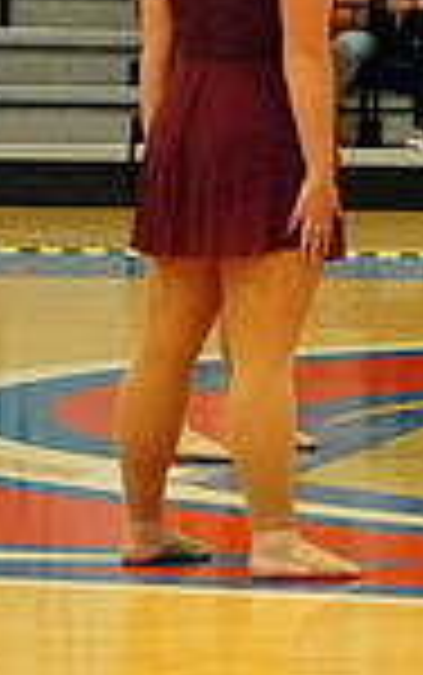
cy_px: 79
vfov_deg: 6.7
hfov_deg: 4.1
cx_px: 1197
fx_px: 5725
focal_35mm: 311
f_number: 4
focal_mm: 79
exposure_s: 1/1250
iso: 25600
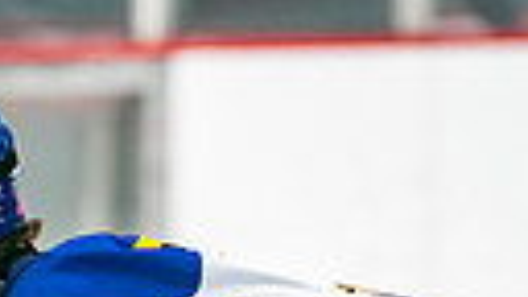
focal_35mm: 1088
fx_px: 15232
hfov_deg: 2.0
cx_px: 203
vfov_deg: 1.1
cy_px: 606
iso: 500
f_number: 2.8
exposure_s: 1/640
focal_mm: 200
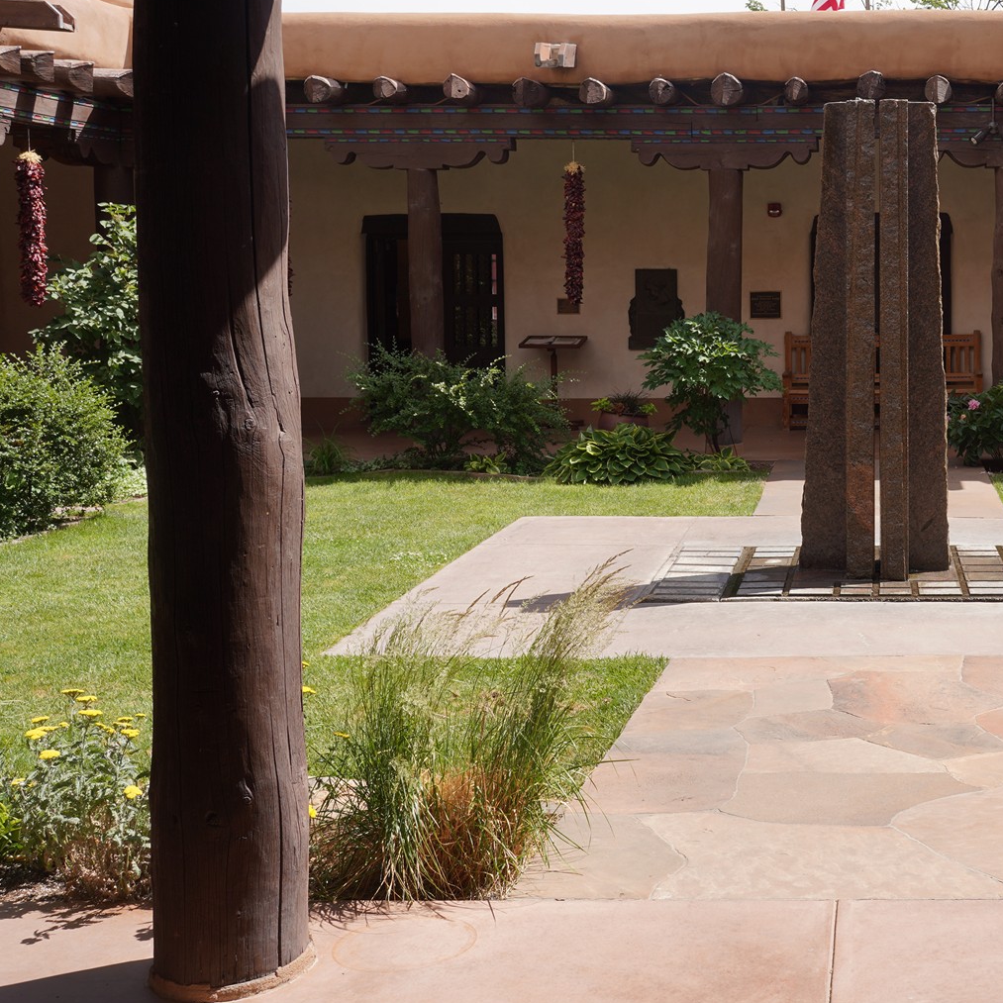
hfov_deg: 34.2
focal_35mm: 47
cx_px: 895
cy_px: 376
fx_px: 1541
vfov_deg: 35.9
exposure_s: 1/100
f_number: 11
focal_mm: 28
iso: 100
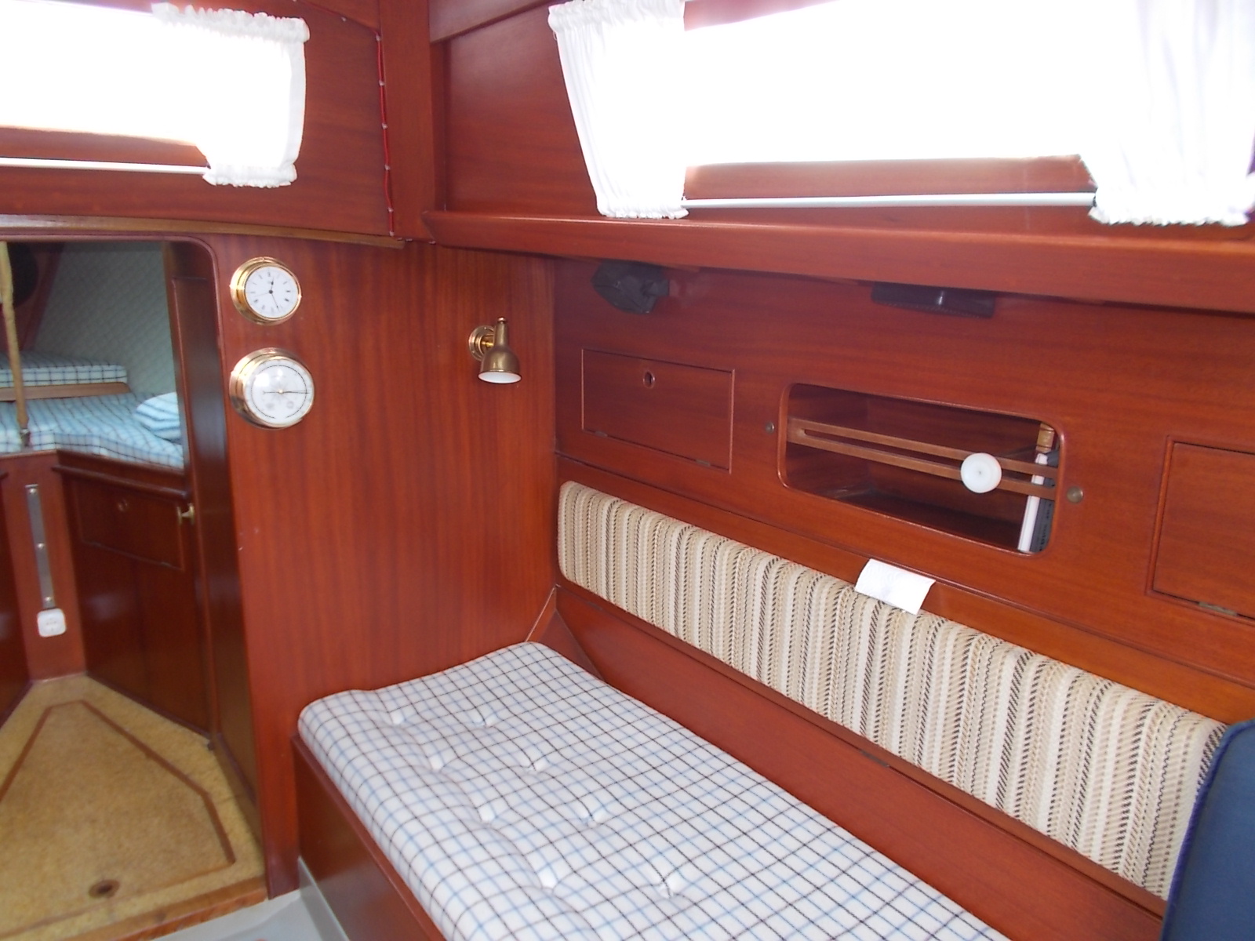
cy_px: 470
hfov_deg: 67.3
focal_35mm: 26
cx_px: 628
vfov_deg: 53.1
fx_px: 943
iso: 100
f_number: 3.2
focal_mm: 4.6
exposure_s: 1/25
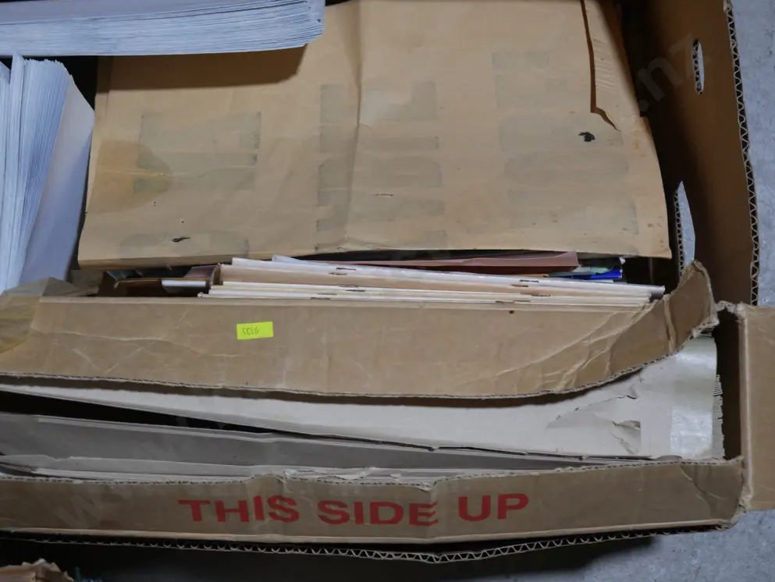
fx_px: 1479
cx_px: 381
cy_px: 286
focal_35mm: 66
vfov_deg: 22.3
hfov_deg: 29.4
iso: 320
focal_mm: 32
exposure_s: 1/80
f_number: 5.4
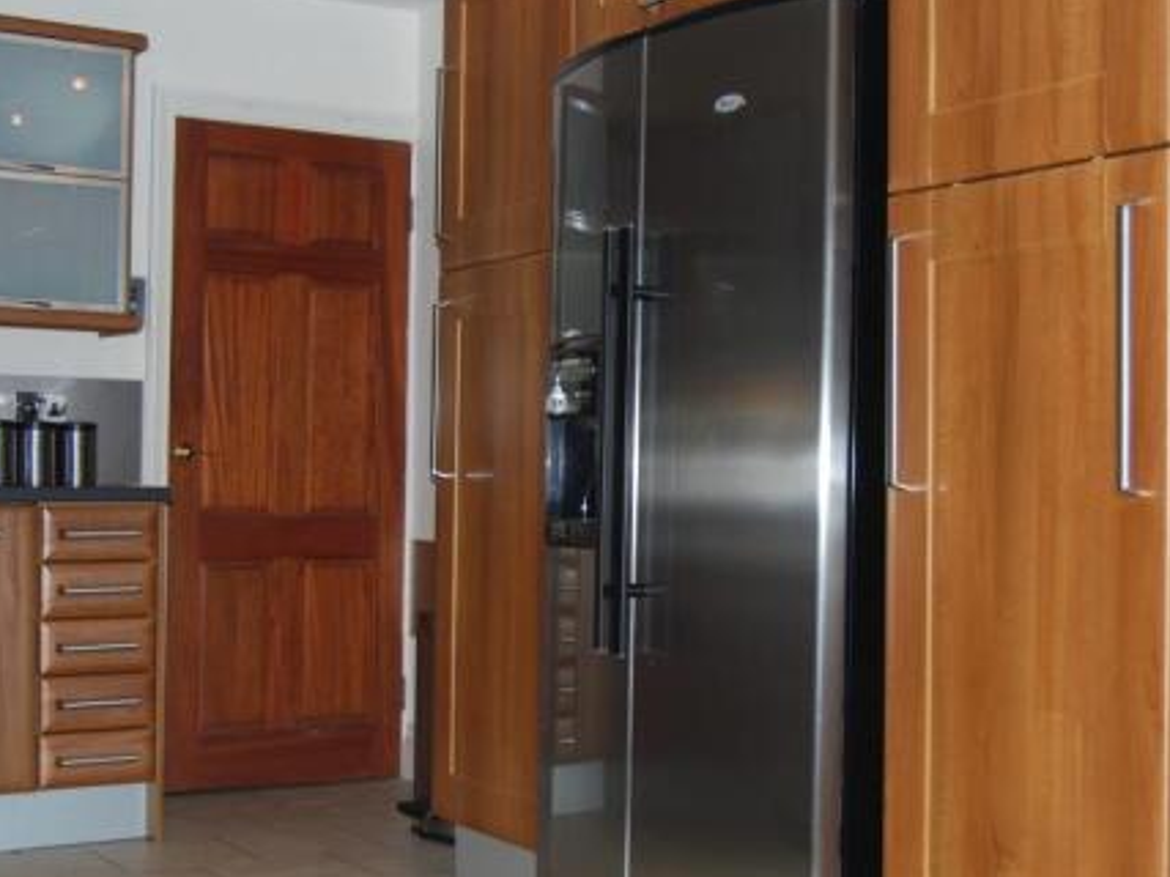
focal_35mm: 53
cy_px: 454
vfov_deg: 27.5
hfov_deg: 36.1
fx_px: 1791
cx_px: 664
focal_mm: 24
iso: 200
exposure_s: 1/60
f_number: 4
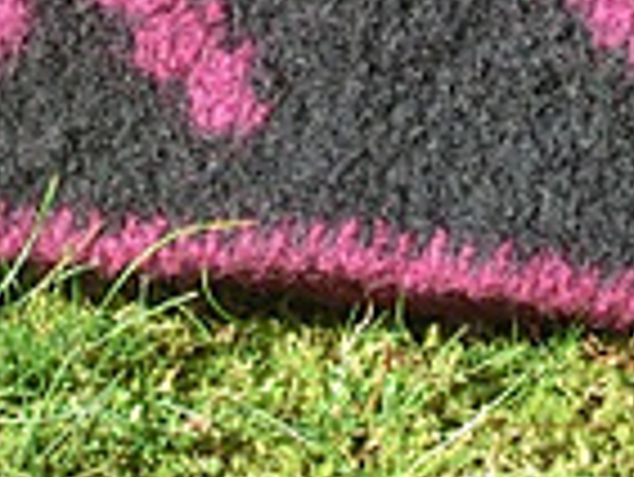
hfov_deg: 9.9
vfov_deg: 7.3
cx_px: 405
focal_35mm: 200
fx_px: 3666
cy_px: -248
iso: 100
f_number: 4.2
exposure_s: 1/200
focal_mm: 7.87
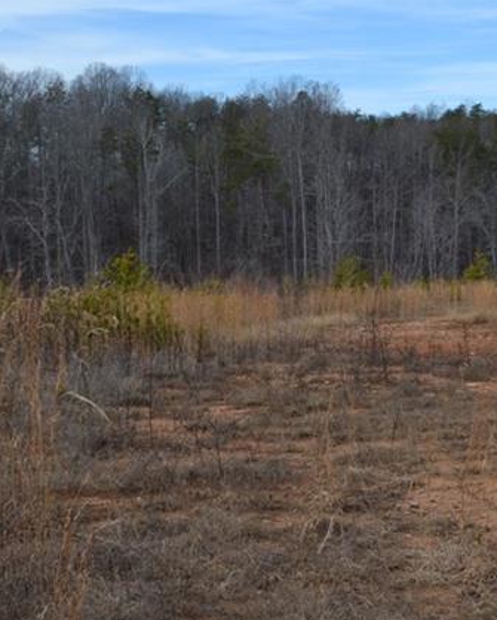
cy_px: 231
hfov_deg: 23.8
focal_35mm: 62
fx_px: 1139
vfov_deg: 30.3
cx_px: 473
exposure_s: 1/200
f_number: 7.1
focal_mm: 18
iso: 100
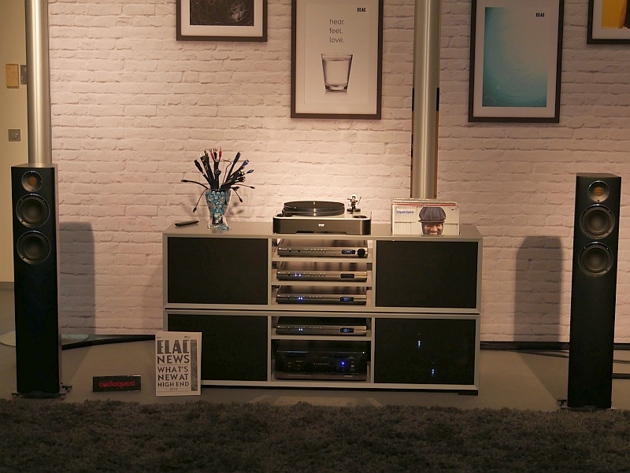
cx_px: 315
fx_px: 1238
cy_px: 236
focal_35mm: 68
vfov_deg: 21.6
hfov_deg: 28.5
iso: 800
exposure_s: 1/80
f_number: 4.5
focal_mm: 34
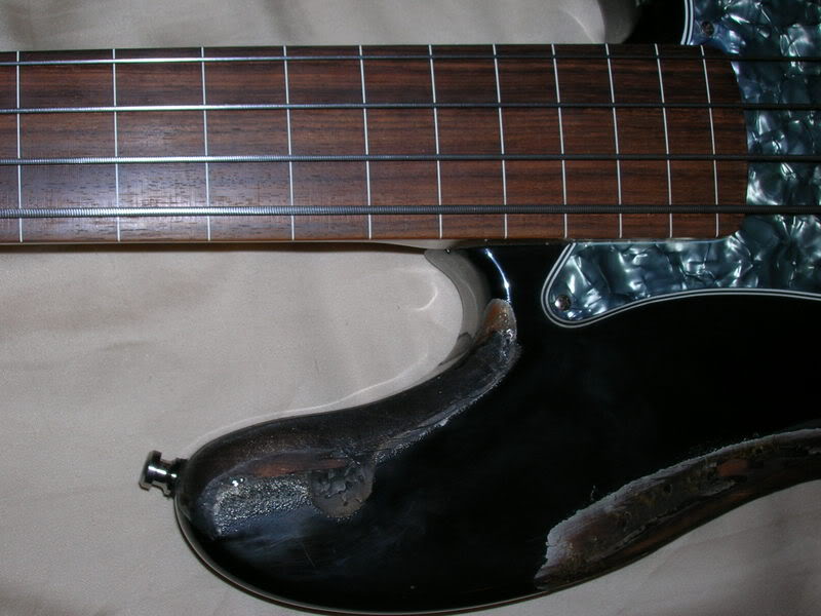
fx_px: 1091
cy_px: 308
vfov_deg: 31.5
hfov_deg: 41.2
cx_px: 410
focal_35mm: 46
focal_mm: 7.7
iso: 50
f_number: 5.4
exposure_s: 1/60.1
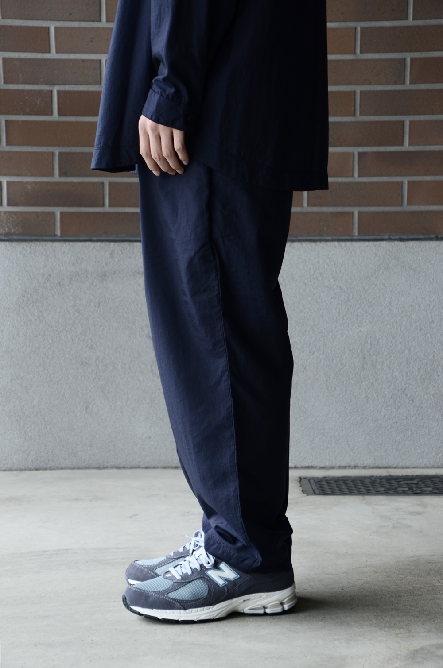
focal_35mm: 105
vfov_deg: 19.5
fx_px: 1946
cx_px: 222
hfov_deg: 13.0
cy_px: 334
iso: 320
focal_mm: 70
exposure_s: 1/100
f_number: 5.3
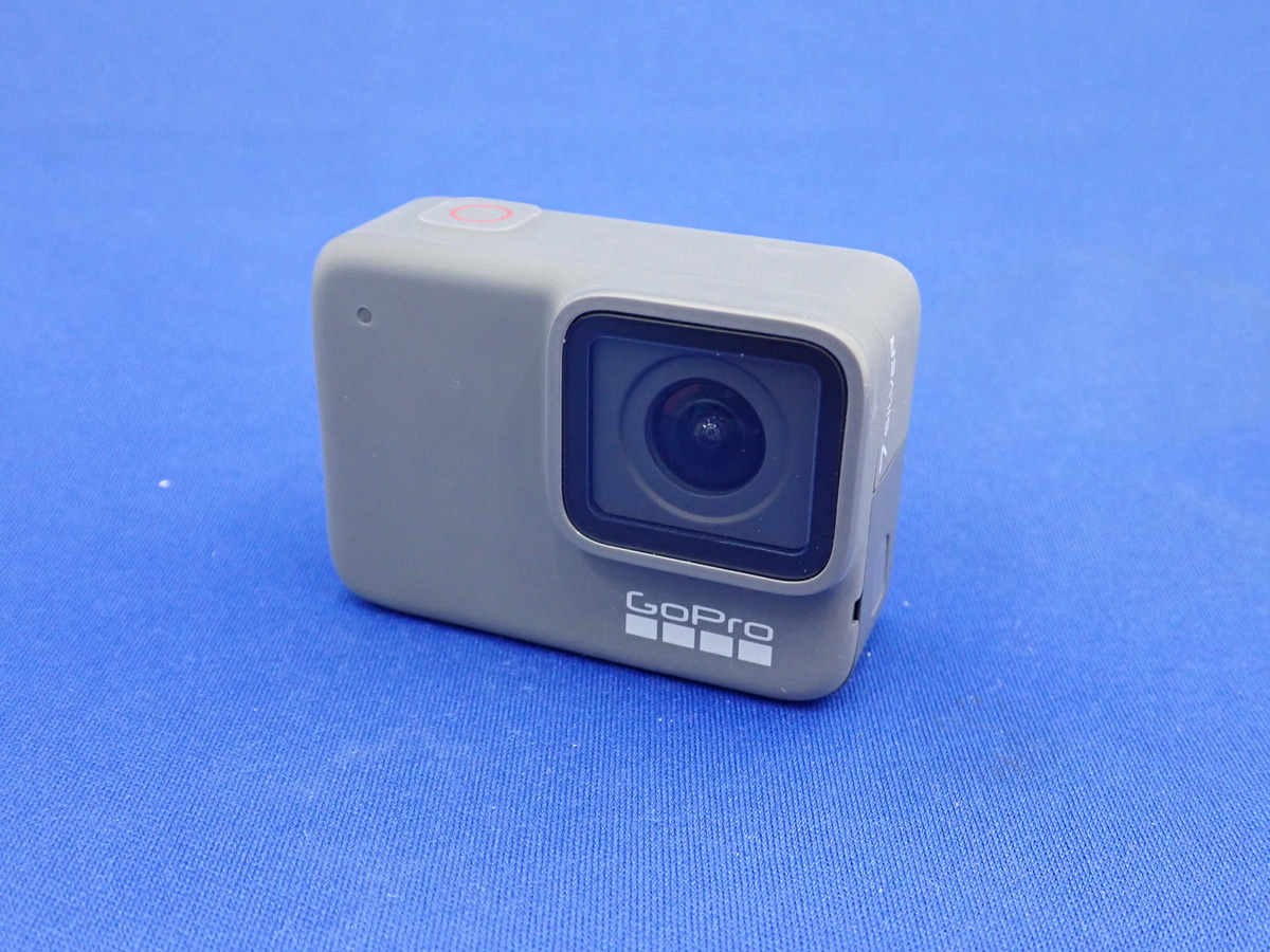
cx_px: 635
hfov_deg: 49.0
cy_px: 476
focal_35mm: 38
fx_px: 1394
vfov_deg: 37.7
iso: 640
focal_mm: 6.83
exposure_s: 1/40
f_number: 2.7
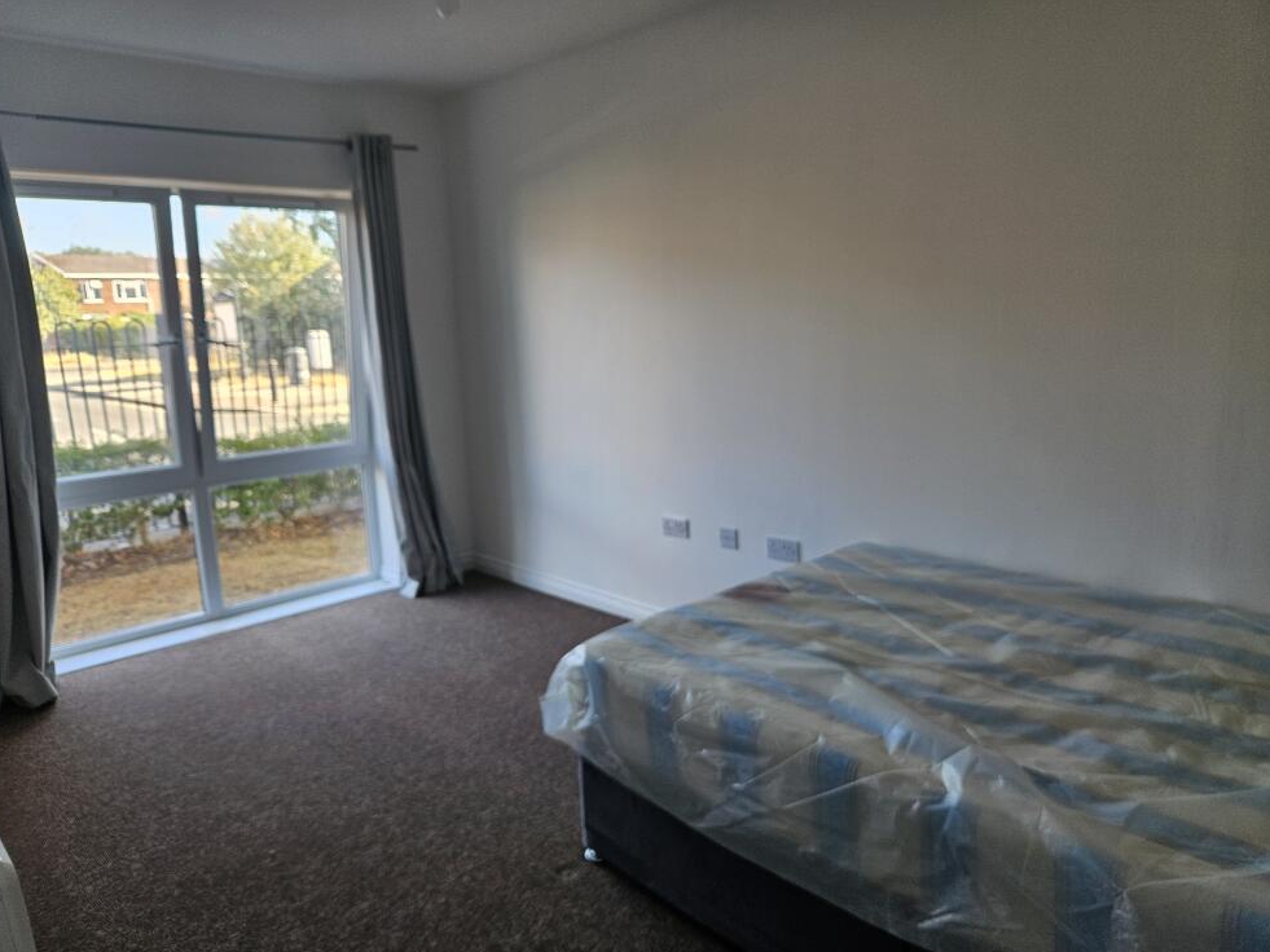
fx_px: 881
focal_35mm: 24
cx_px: 610
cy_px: 495
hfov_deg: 71.6
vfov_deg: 56.8
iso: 80
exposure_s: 1/180
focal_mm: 5.4
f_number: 1.8
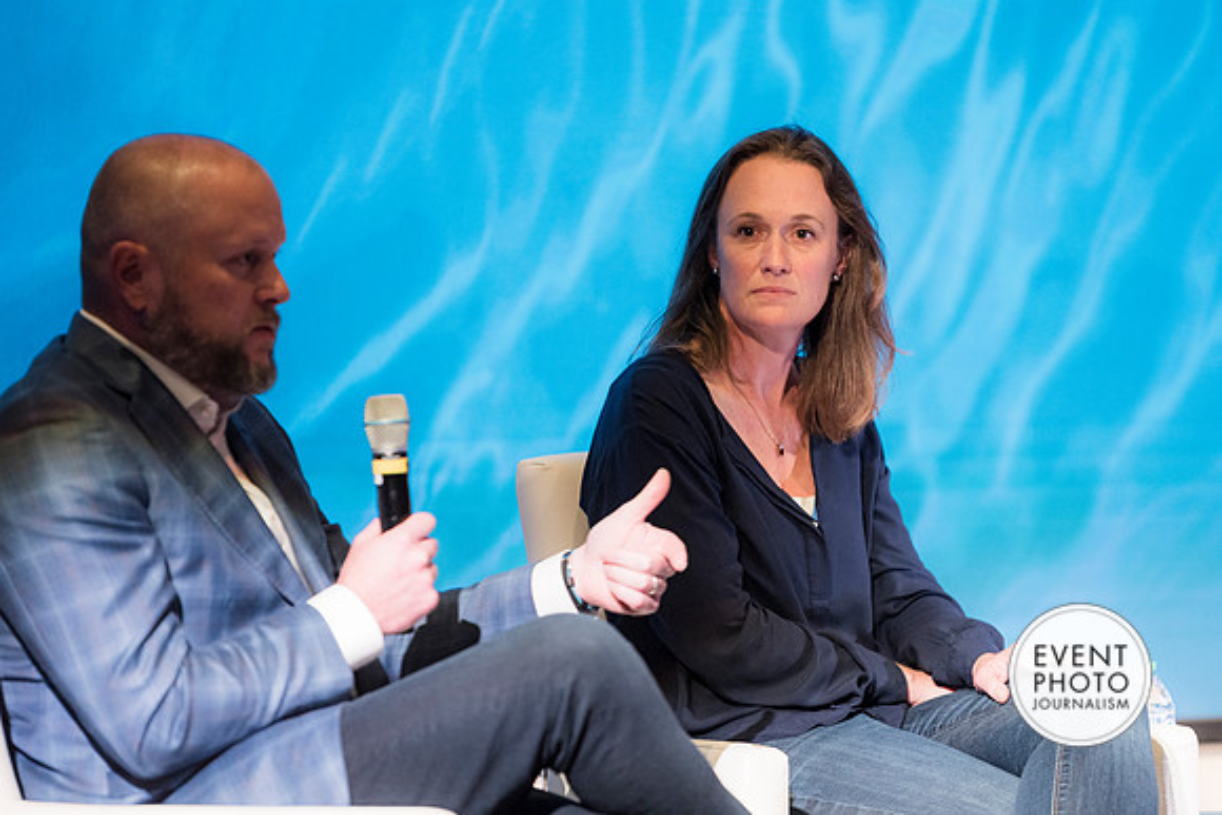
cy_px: 408
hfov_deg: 10.3
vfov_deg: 6.9
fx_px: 6790
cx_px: 611
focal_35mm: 200
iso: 1000
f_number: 2.8
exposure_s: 1/125
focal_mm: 200
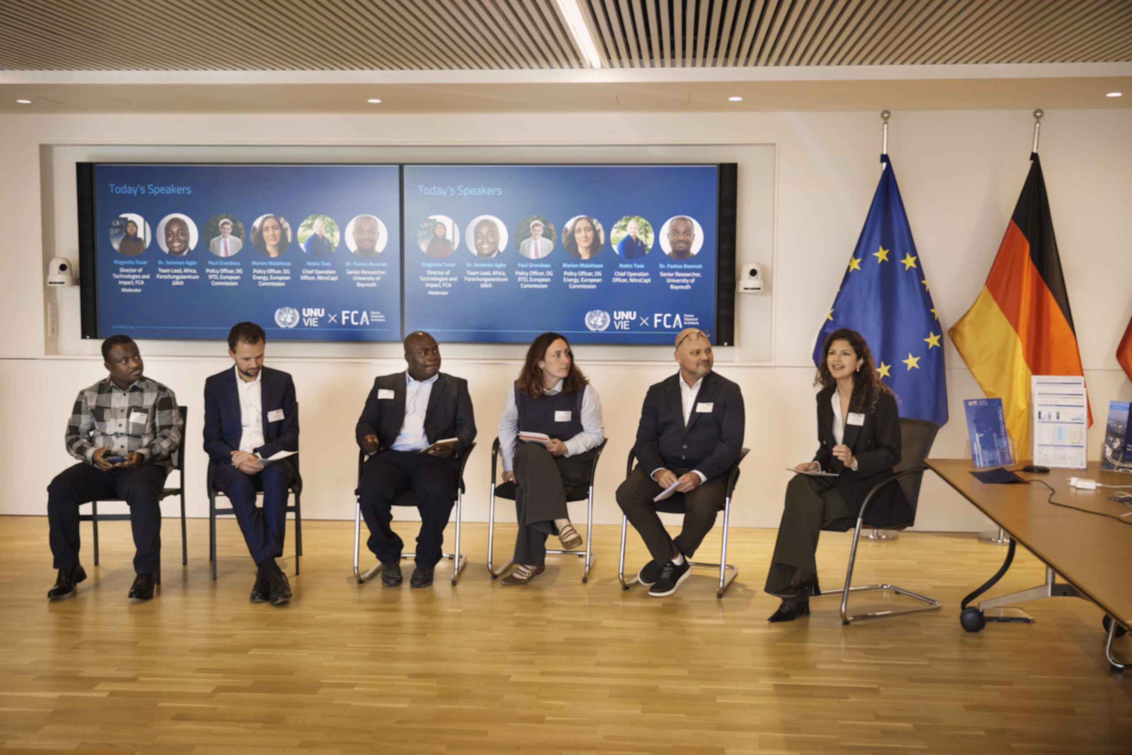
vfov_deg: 33.4
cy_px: 378
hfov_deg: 48.5
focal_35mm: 40
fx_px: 1258
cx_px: 566
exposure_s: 1/250
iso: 3200
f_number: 4
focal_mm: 40
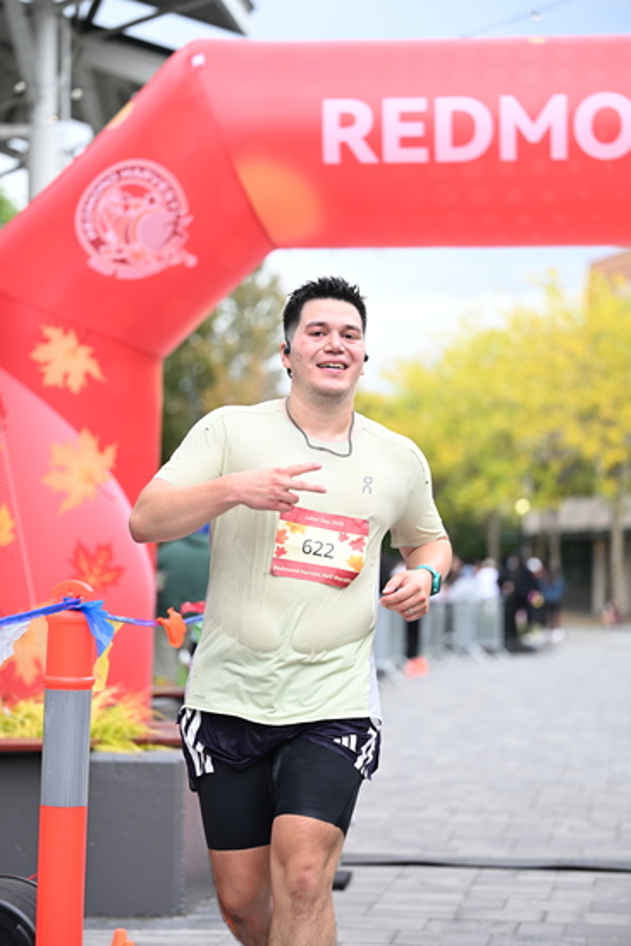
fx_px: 2338
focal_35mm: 89
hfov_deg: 15.4
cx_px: 316
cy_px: 473
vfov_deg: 22.9
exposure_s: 1/1600
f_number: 2.8
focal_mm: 89
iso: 640
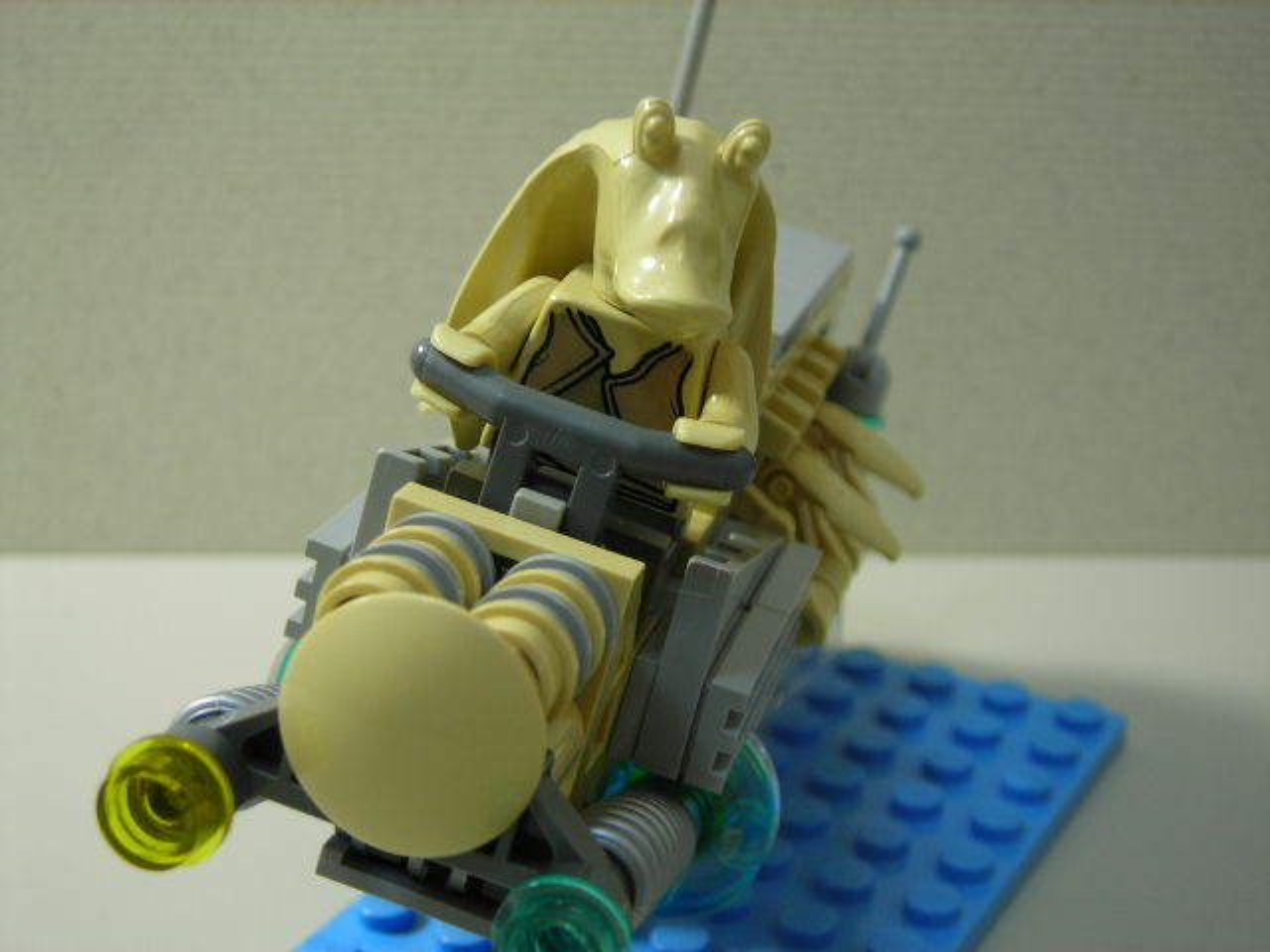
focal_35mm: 65
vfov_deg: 22.6
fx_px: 2385
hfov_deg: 29.8
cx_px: 635
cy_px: 476
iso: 50
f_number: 3.9
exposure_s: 1/4.3
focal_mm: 10.8
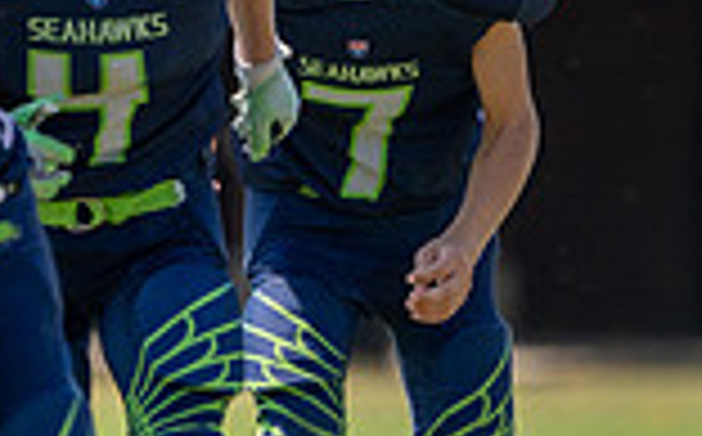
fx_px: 29535
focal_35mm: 1546
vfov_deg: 0.8
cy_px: 241
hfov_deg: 1.4
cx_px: 512
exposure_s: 1/1250
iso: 320
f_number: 5.6
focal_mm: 339
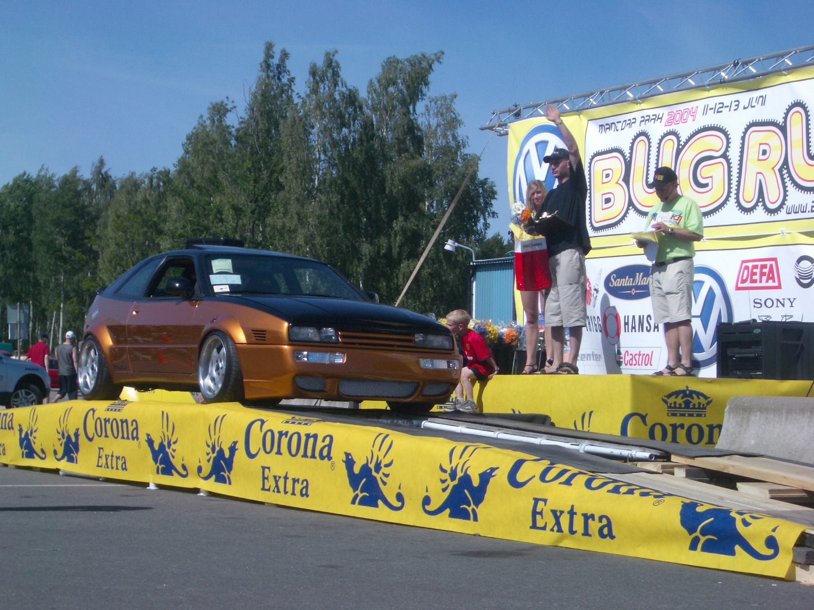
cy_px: 305
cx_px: 407
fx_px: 1740
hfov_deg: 26.3
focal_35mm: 74
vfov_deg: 19.9
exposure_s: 1/500
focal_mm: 12.2
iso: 50
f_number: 6.2
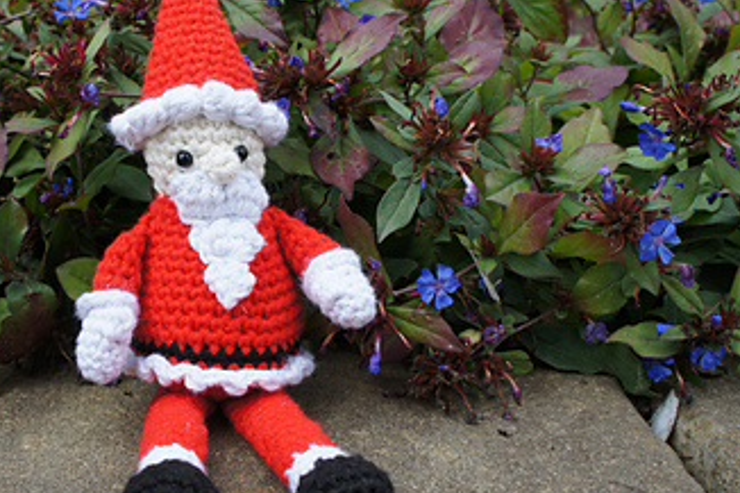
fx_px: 945
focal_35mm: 46
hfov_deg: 42.3
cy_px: 253
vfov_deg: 29.2
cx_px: 259
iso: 200
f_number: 7.1
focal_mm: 20
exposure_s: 1/125
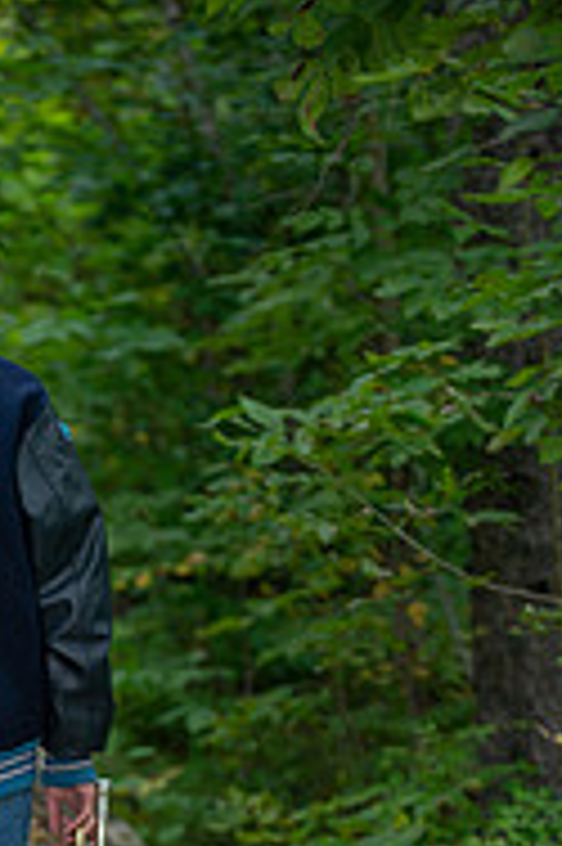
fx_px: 6732
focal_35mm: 287
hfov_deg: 4.8
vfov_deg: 7.1
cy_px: 927
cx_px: -76
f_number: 3.5
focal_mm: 120
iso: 100
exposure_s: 1/160
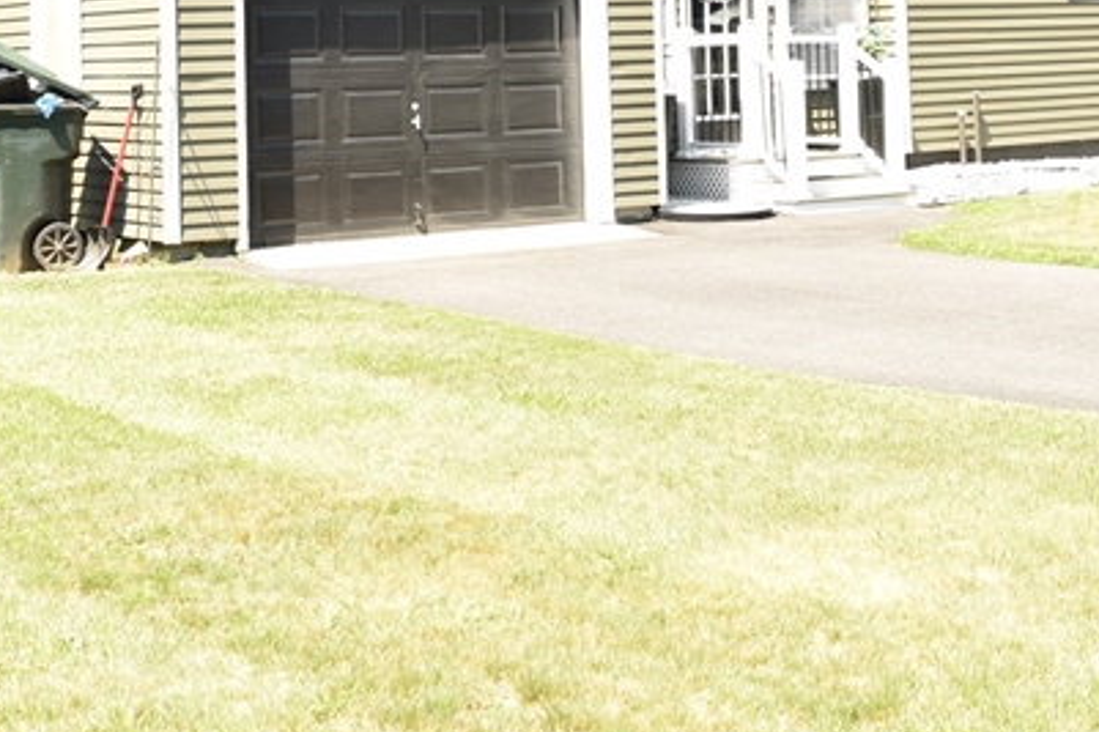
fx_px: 2105
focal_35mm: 69
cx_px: 619
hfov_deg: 29.2
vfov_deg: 18.8
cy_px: -111
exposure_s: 1/125
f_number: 6.3
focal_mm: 18
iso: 100
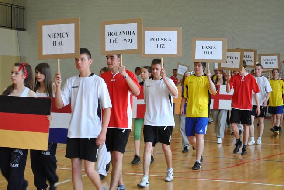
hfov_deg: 24.6
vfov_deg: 16.6
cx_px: 142
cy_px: 95
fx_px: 652
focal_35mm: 82
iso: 800
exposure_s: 1/60
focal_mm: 55
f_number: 5.6
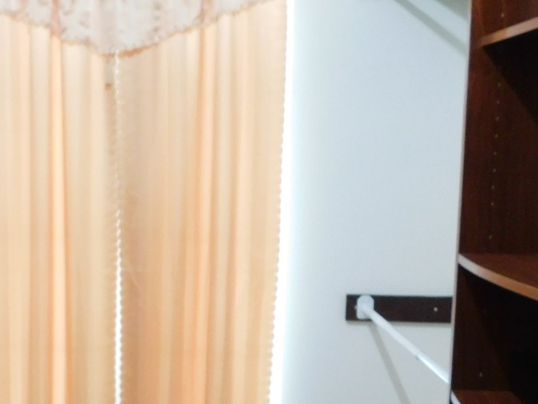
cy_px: 274
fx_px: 839
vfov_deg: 26.9
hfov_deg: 34.2
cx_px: 91
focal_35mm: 54
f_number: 3
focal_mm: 4
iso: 400
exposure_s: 1/13
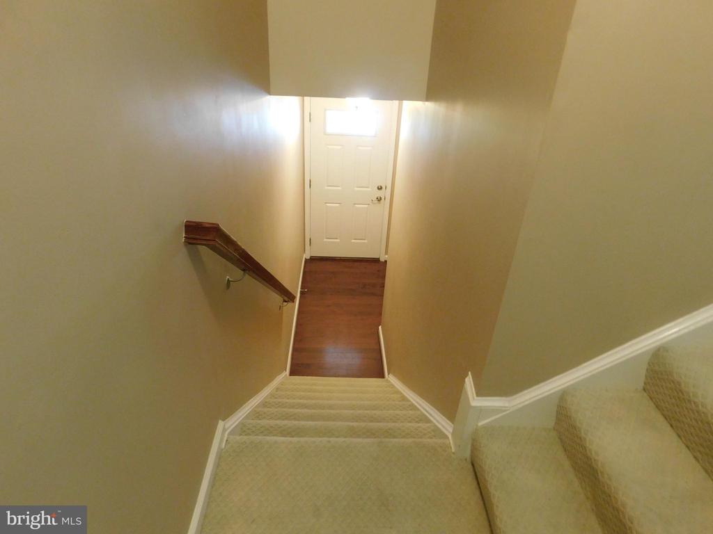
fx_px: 474
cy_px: 267
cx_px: 356
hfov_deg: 73.9
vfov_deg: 58.9
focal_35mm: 23
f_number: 3
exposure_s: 1/20
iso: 400
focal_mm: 4
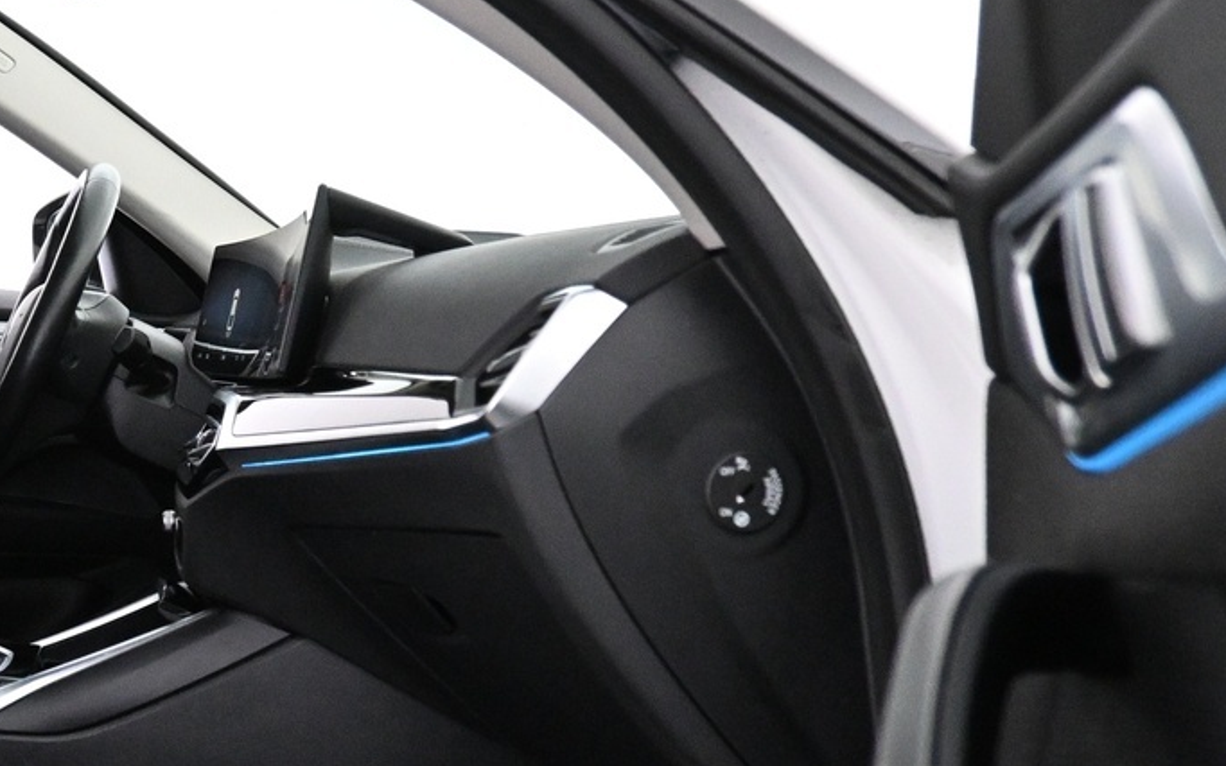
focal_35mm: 58
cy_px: 574
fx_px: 1938
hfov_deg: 33.1
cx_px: 95
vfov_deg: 22.2
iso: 4000
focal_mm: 16
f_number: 3.5
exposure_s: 1/100
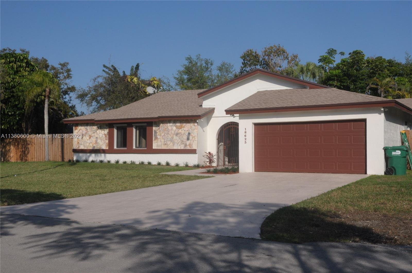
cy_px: 136
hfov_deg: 43.7
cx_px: 206
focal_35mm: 45
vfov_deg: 29.8
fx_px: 514
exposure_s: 1/320
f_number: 22
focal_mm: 30
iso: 500
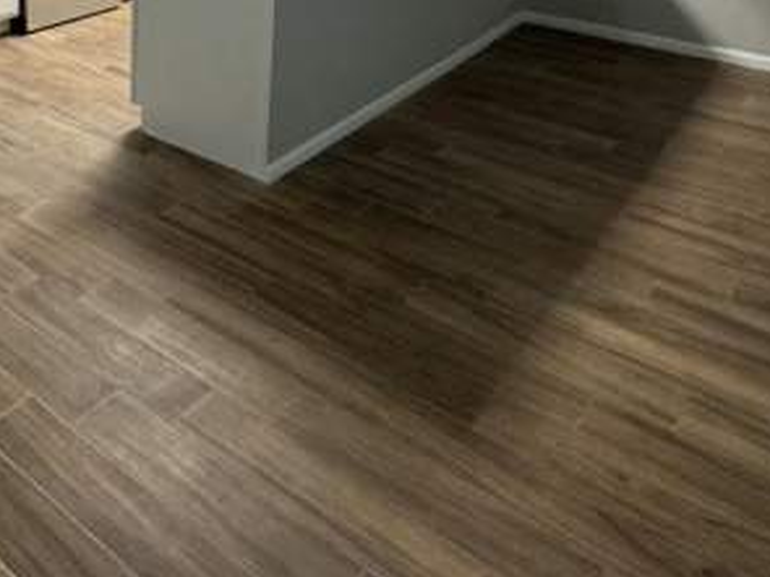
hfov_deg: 44.5
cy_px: -97
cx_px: 76
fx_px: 845
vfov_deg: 32.0
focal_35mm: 38
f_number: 2.2
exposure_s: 1/60
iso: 200
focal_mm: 2.22
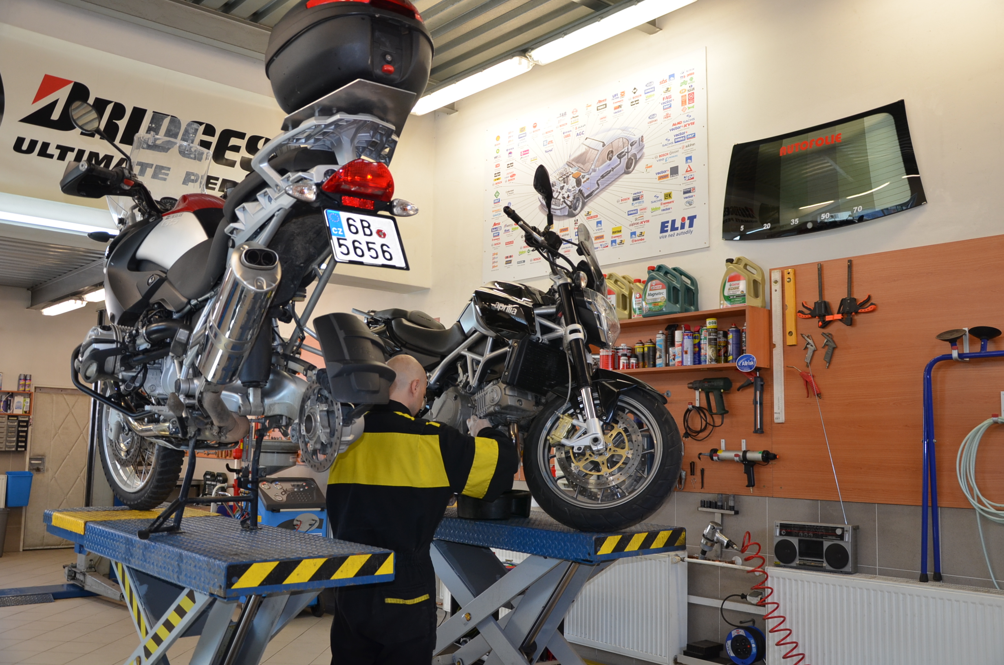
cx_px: 502
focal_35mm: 33
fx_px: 918
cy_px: 332
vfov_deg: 39.8
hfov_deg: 57.3
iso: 400
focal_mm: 22
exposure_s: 1/80
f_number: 3.8
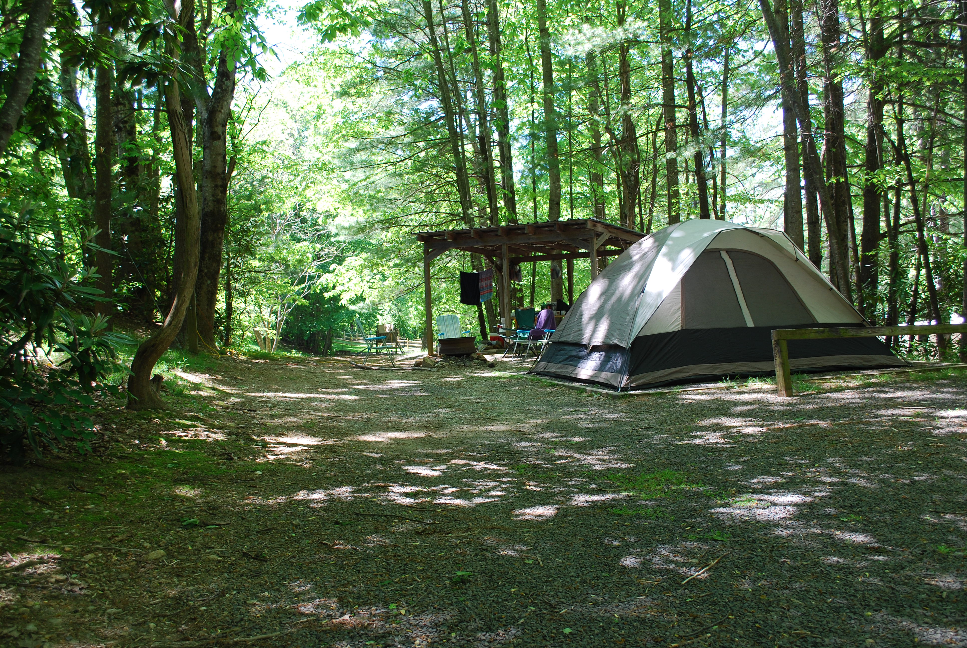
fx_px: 887
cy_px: 324
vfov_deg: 40.1
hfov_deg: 57.2
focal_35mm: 33
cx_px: 484
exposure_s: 1/60
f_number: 5.6
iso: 200
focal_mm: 22
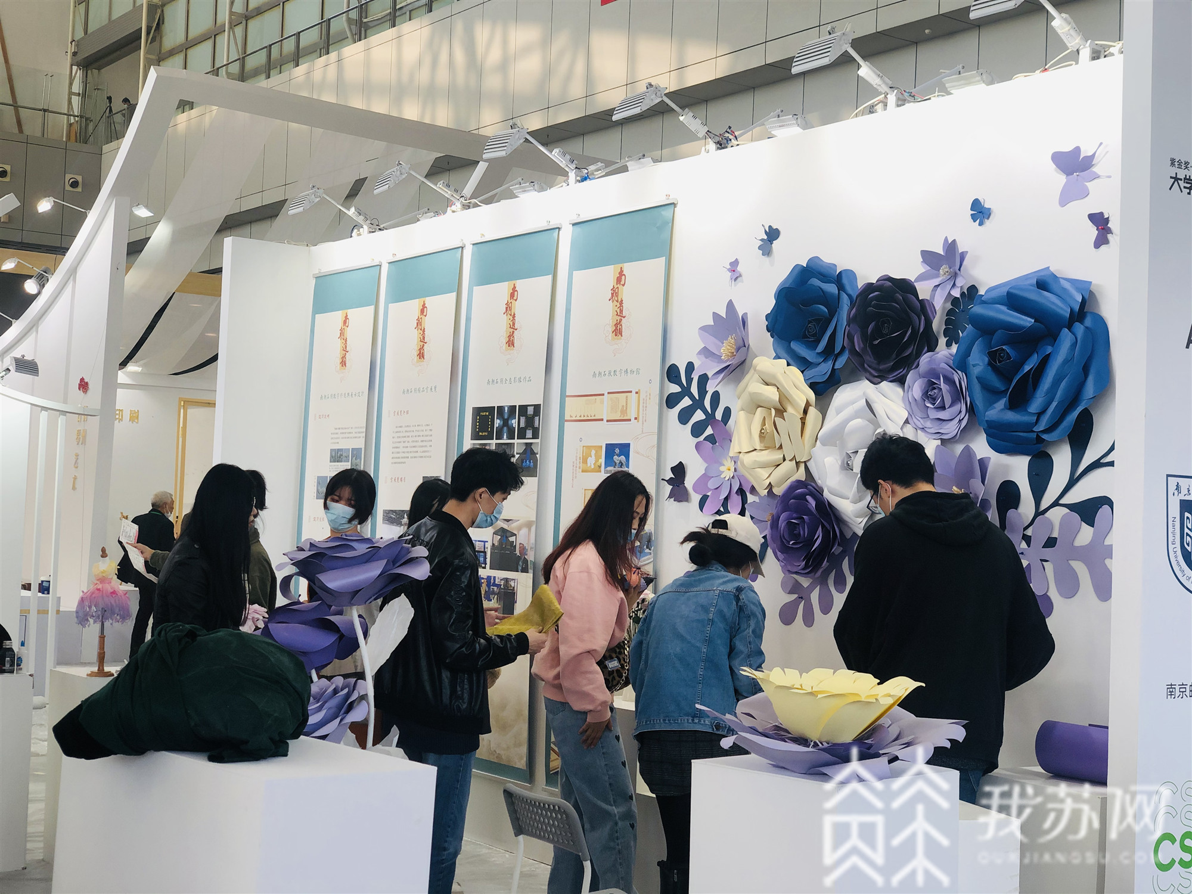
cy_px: 447
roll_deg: -2.0
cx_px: 596
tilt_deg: +3.1
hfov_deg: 36.8
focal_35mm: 52
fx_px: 1791
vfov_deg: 28.0
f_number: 2.4
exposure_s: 1/100
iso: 16
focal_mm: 6
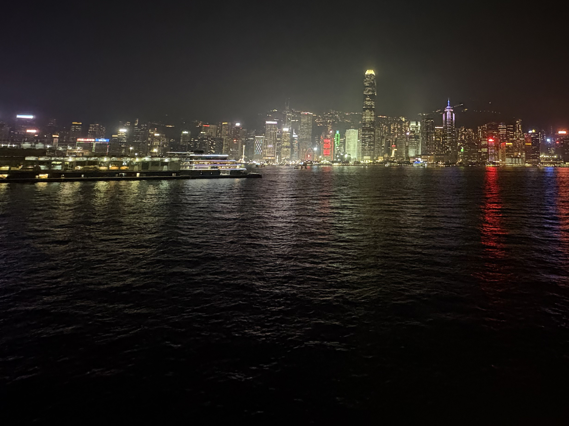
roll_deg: -0.1
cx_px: 408
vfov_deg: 56.1
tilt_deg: +8.6
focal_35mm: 23
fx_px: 378
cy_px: 108
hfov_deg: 70.3
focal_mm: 2.22
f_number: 2.2
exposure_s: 1/20
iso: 1600
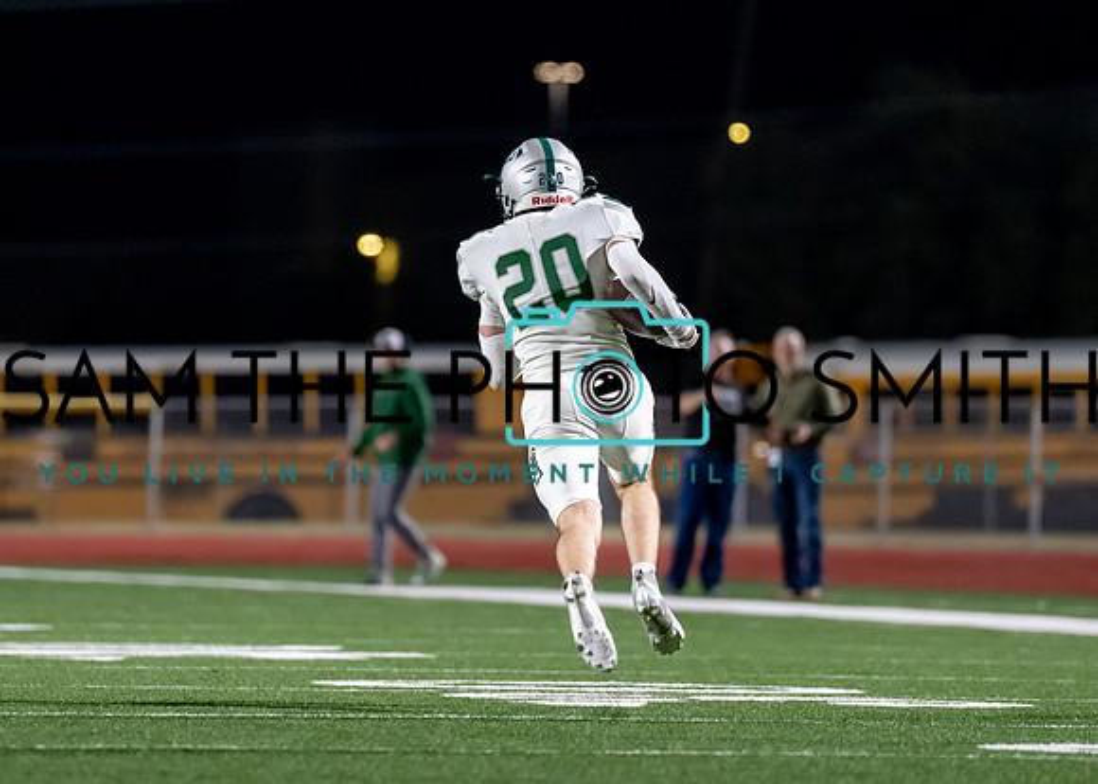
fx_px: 12807
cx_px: 574
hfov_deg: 4.9
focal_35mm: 411
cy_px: 245
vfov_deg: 3.5
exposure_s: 1/1000
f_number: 2.8
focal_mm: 200
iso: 4000
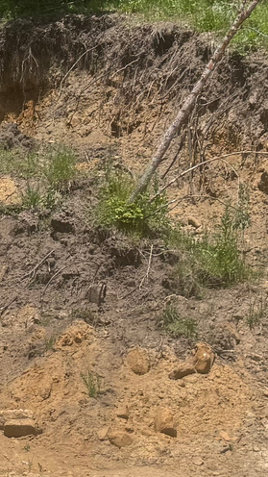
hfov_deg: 10.7
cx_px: -174
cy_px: 298
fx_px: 1364
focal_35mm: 108
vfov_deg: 19.8
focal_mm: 6.76
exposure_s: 1/5348
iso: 80
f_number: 1.78
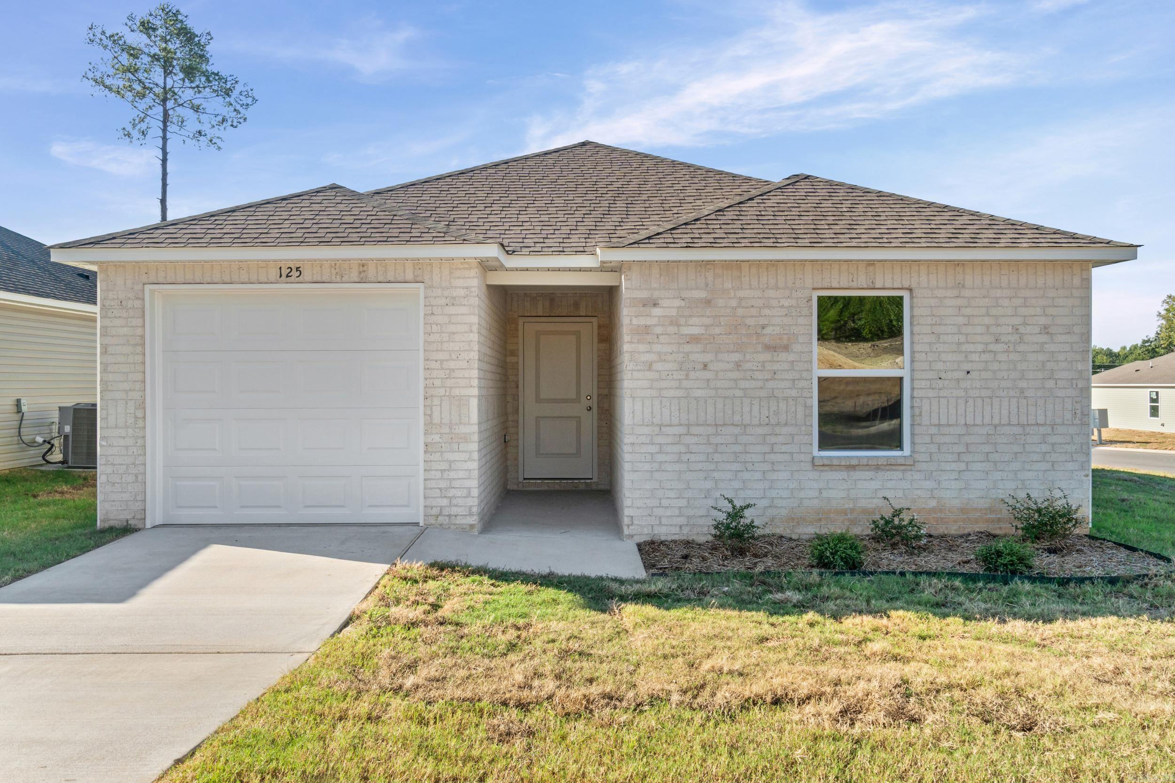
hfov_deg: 67.4
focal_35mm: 27
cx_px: 588
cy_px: 392
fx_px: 881
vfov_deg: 47.9
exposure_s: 1/320
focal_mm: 18
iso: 250
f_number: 9
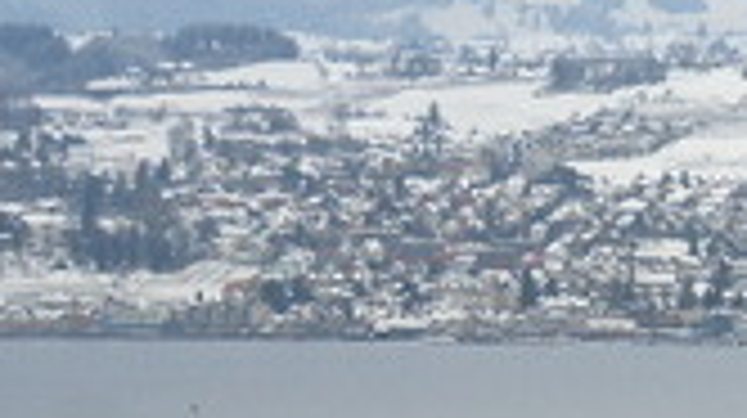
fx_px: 6194
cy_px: 355
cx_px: 652
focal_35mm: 313
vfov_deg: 3.9
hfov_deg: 6.9
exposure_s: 1/250
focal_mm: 21
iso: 64
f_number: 5.1
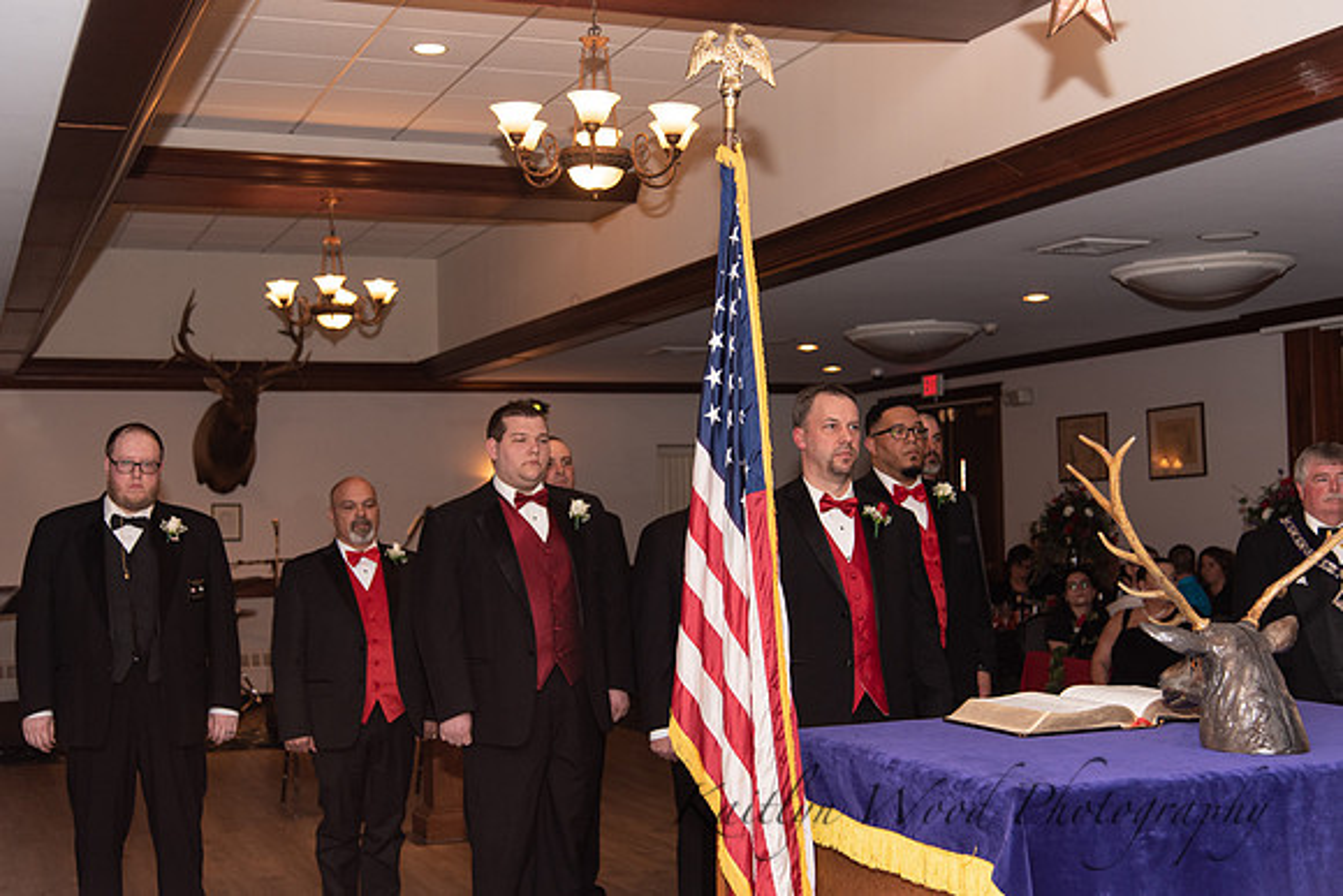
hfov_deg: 41.1
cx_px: 672
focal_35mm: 48
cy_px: 448
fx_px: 1791
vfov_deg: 28.1
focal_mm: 48
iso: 800
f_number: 4
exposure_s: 1/200
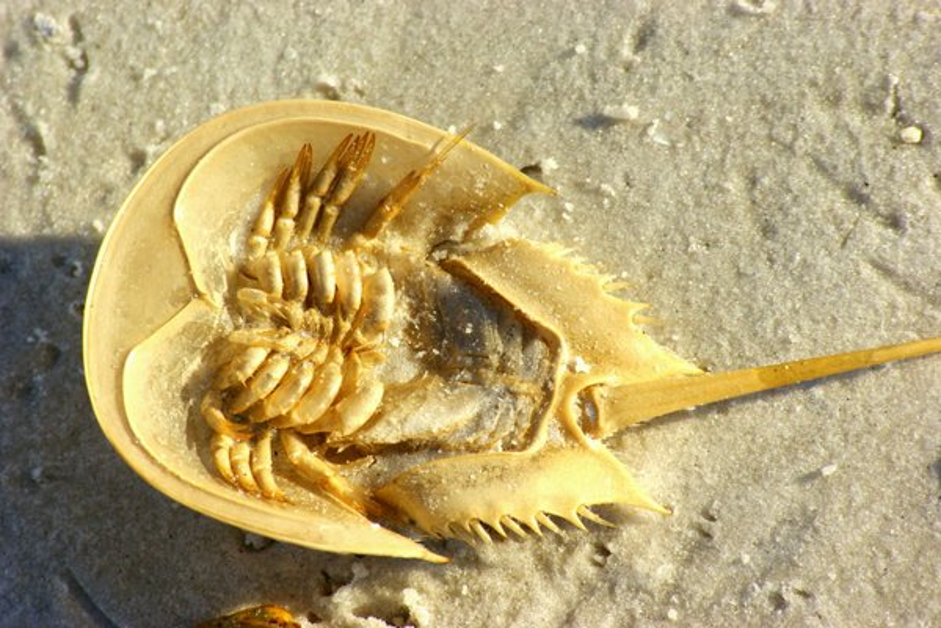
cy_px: 314
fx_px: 7841
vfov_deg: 4.6
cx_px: 470
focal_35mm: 300
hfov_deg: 6.9
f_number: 11
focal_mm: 200
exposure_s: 1/640
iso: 400
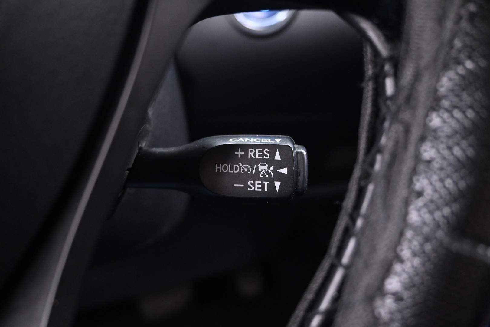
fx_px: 419
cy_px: 164
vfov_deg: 42.6
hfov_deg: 60.7
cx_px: 245
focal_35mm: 31
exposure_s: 1/4
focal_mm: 20.5
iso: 3200
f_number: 3.8
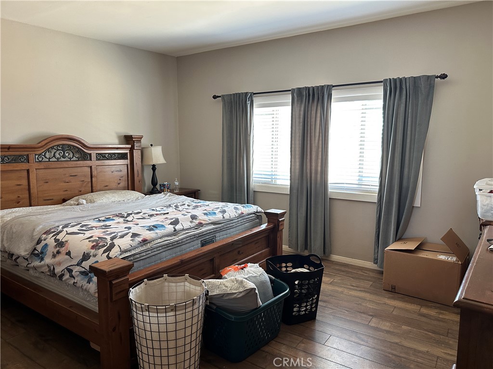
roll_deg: -1.0
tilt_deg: -6.5
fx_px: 342
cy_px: 184
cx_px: 246
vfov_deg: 56.8
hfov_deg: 71.6
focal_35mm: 24
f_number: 1.78
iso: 250
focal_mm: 6.86
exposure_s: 1/61
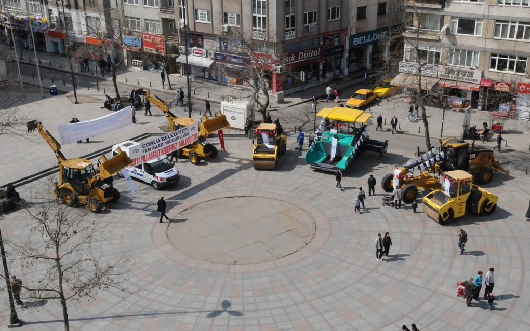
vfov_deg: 27.2
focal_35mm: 48
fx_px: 686
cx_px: 266
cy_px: 160
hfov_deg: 42.2
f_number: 18
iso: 1600
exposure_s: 1/1250
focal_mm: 31
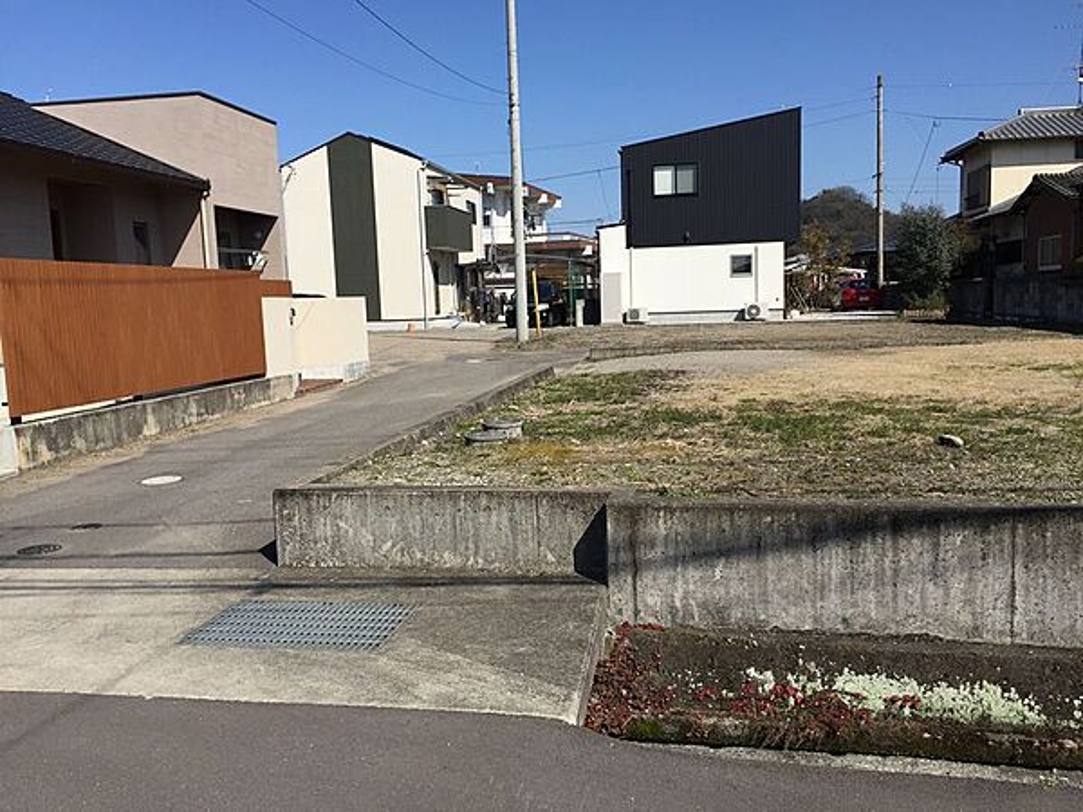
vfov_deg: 48.2
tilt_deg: -5.1
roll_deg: +1.9
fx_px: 907
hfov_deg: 61.7
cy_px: 406
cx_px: 542
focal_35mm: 29
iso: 32
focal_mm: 4.15
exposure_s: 1/2639
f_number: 2.2
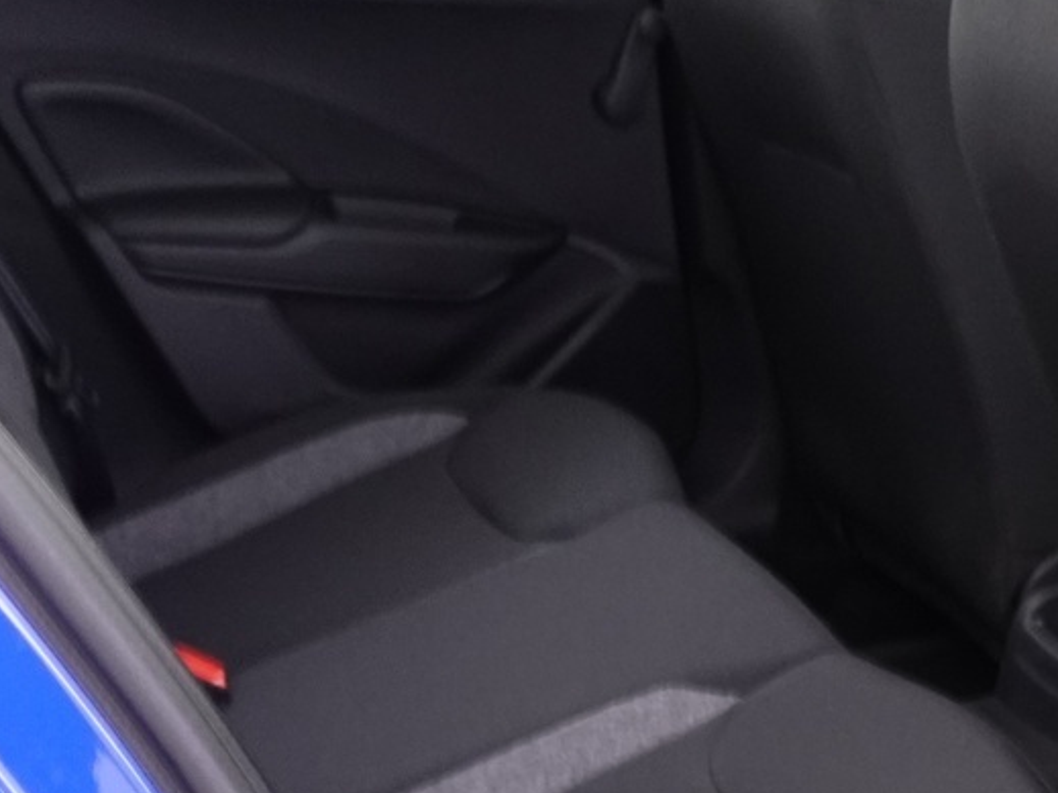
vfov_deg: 20.1
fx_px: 2200
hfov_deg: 26.5
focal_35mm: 72
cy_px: 681
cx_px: 852
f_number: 1.8
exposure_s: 1/13
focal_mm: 9.4
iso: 800
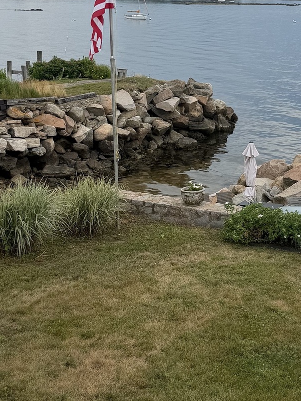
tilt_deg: -12.4
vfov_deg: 28.1
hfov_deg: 20.9
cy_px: 158
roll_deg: -0.1
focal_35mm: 69
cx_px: 263
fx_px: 800
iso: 80
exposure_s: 1/6173
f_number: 1.78
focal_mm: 6.76
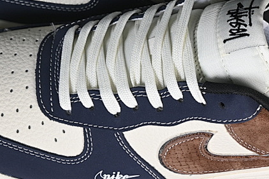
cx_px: 181
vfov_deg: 7.1
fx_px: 1434
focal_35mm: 192
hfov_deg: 10.7
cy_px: 5
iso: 160
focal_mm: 50
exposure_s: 1/80
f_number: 7.1
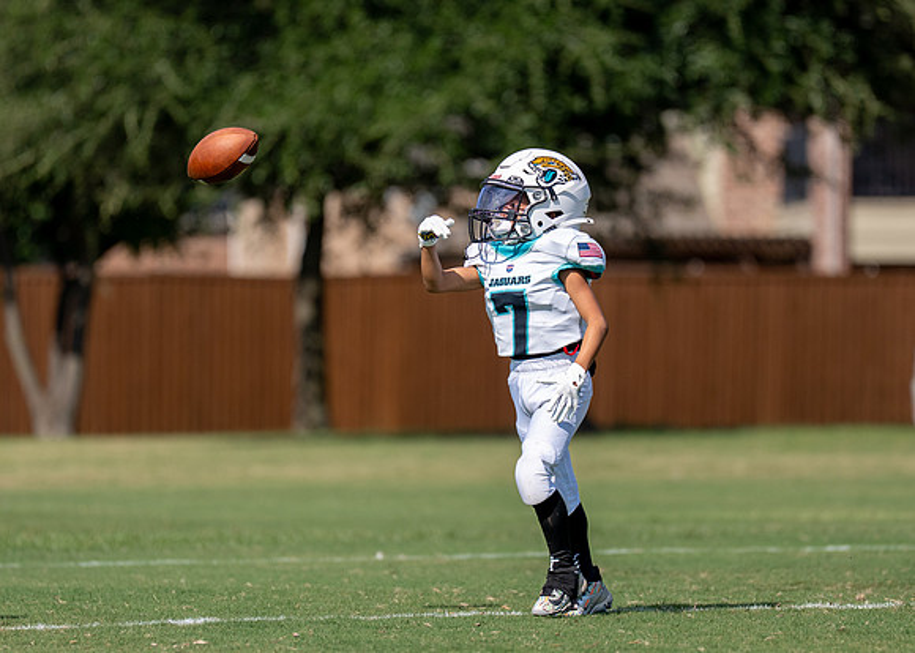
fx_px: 9694
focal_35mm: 373
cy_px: 359
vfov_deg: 3.9
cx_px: 507
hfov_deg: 5.4
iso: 160
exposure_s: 1/3200
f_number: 2.8
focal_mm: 200
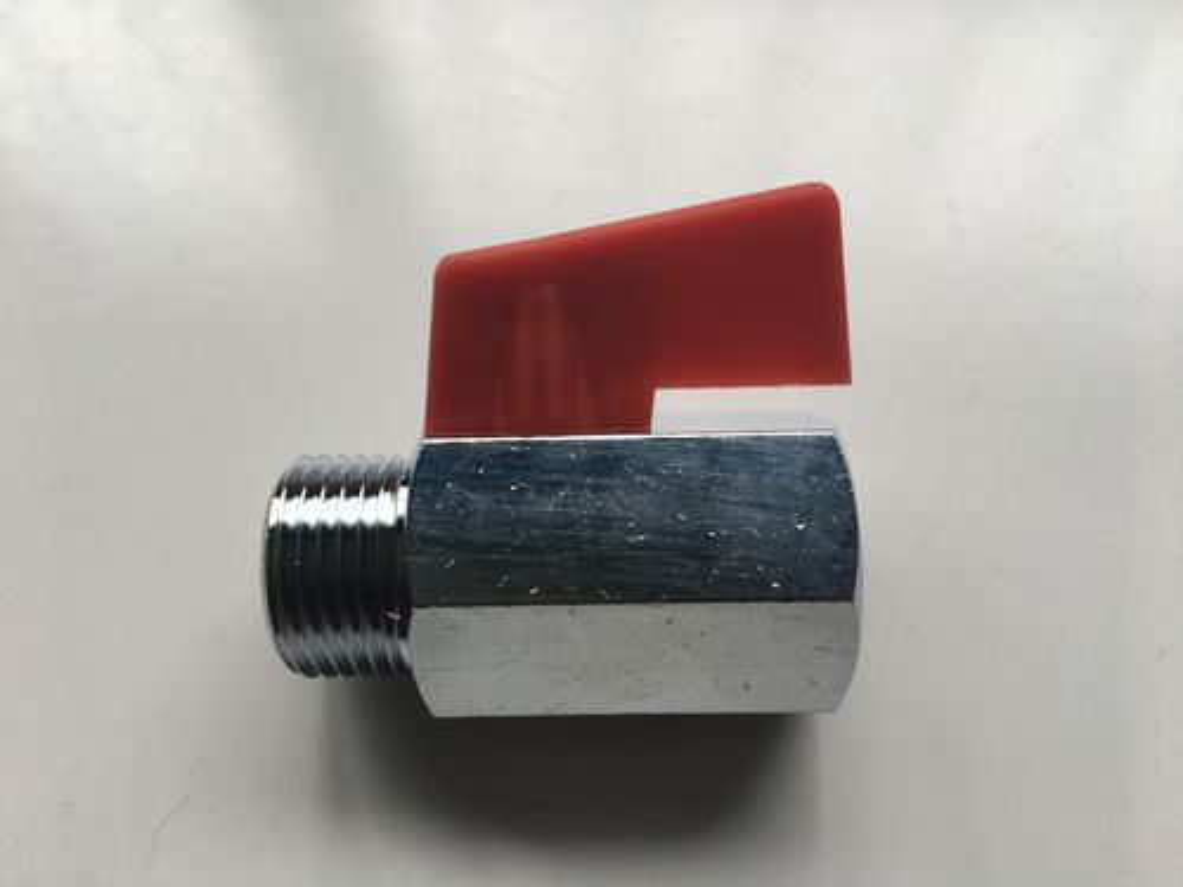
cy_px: 444
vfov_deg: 48.2
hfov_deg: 61.7
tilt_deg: -68.6
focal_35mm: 29
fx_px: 991
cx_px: 592
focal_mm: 4.15
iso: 32
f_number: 2.2
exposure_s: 1/100
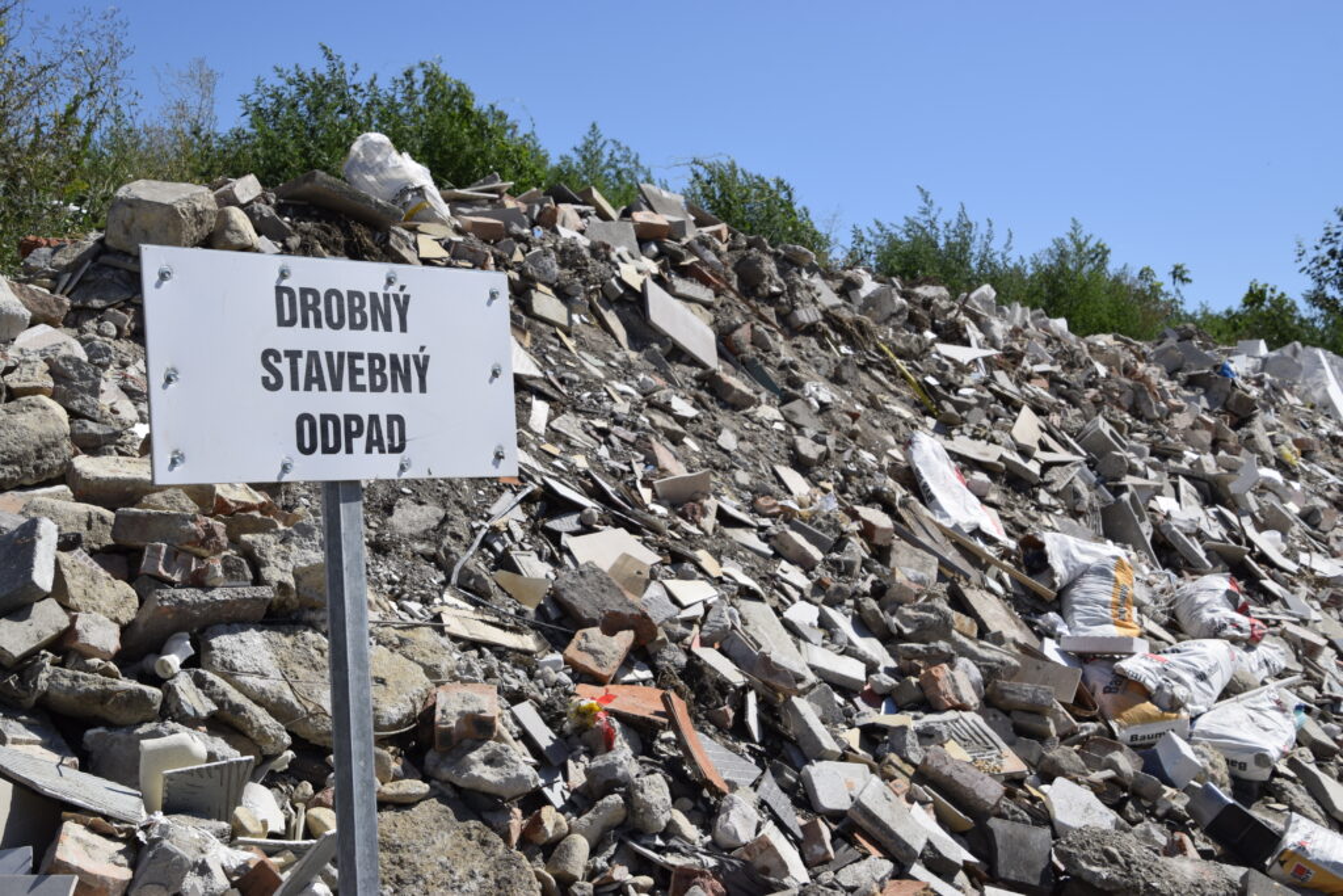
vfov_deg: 25.8
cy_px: 448
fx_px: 1959
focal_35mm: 52
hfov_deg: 37.8
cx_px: 672
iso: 200
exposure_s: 1/400
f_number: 10
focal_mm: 35
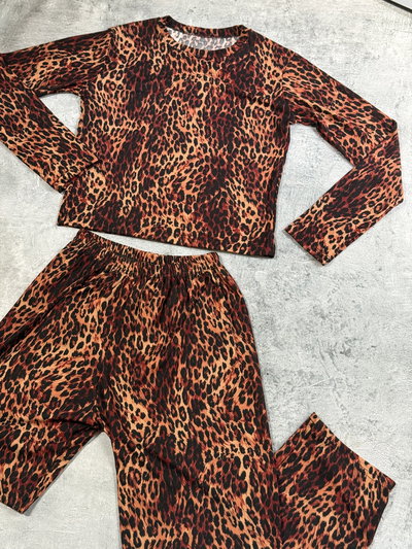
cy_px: 274
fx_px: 761
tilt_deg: -66.2
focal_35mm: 48
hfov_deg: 30.3
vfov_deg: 39.6
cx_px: 206
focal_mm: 6.76
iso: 250
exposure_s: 1/33
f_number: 1.78
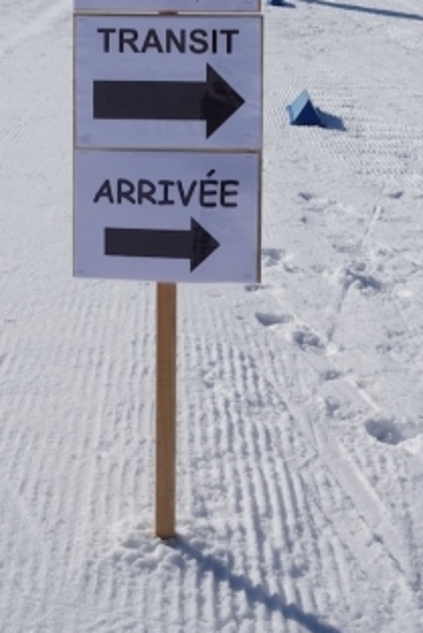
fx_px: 1215
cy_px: 28
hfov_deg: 19.7
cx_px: 182
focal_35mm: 69
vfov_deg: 27.8
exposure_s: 1/1000
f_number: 6.3
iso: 100
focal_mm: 13.31
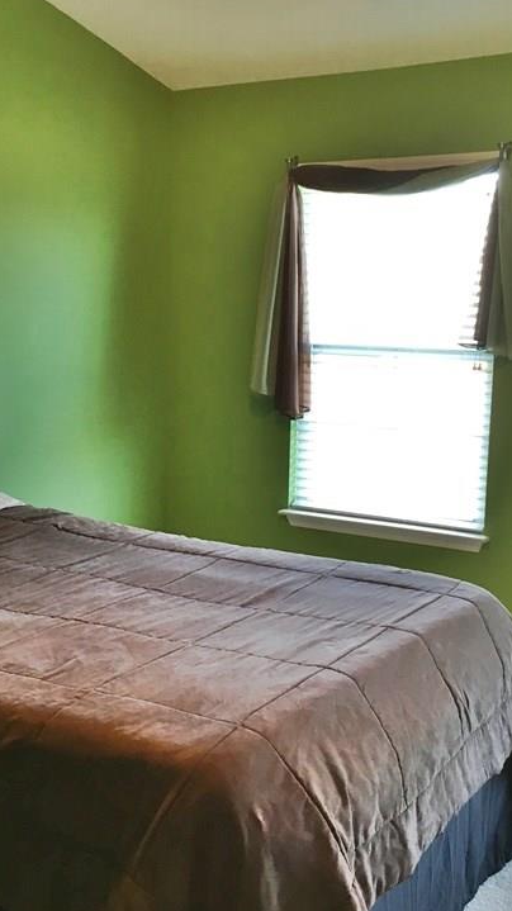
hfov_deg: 26.2
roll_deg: -1.1
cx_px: 134
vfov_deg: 45.5
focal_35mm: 45
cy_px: 456
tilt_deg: -8.4
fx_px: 1087
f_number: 2.2
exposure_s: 1/30
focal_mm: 4.15
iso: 80
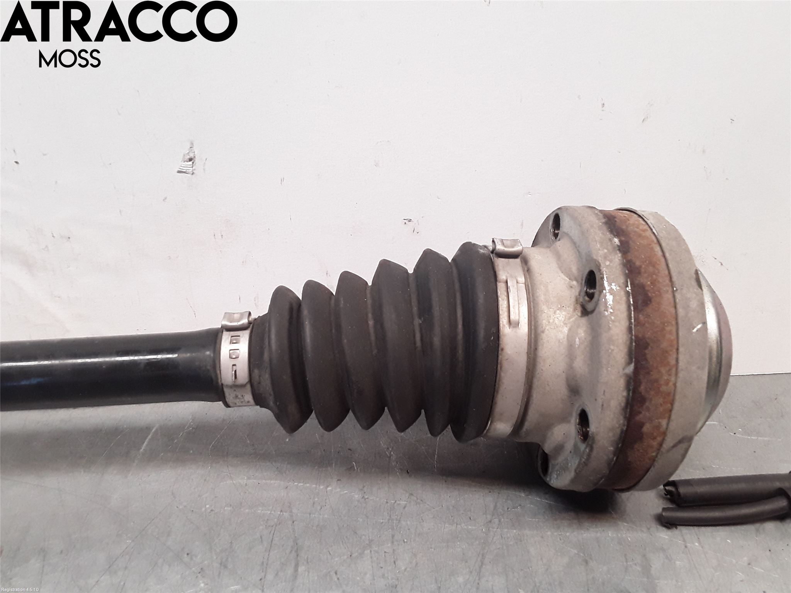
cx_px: 396
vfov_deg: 49.7
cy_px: 296
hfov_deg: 63.4
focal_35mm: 28
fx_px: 640
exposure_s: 1/100
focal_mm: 2.91
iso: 100
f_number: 1.9
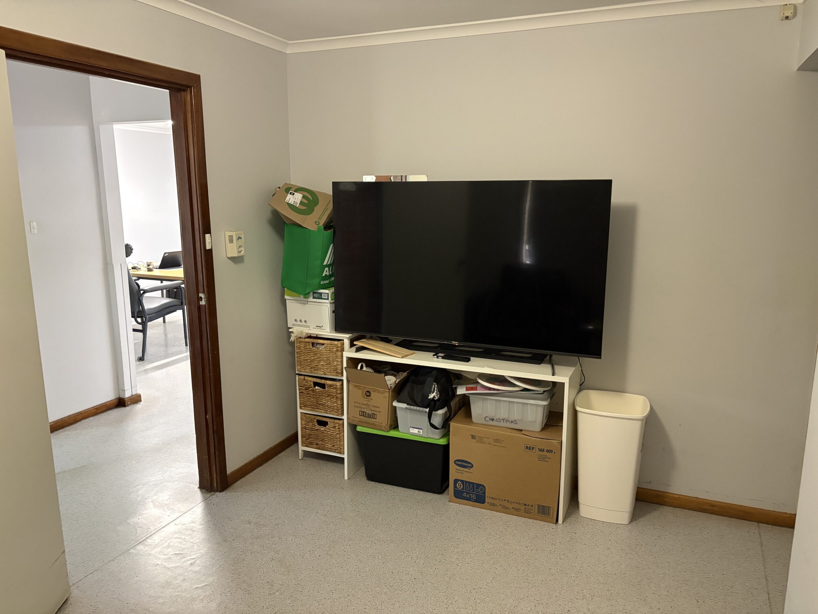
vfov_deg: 53.1
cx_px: 409
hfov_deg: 67.3
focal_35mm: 26
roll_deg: +0.9
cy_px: 307
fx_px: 614
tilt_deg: -10.8
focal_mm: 5.96
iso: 400
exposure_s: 1/50
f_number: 1.6
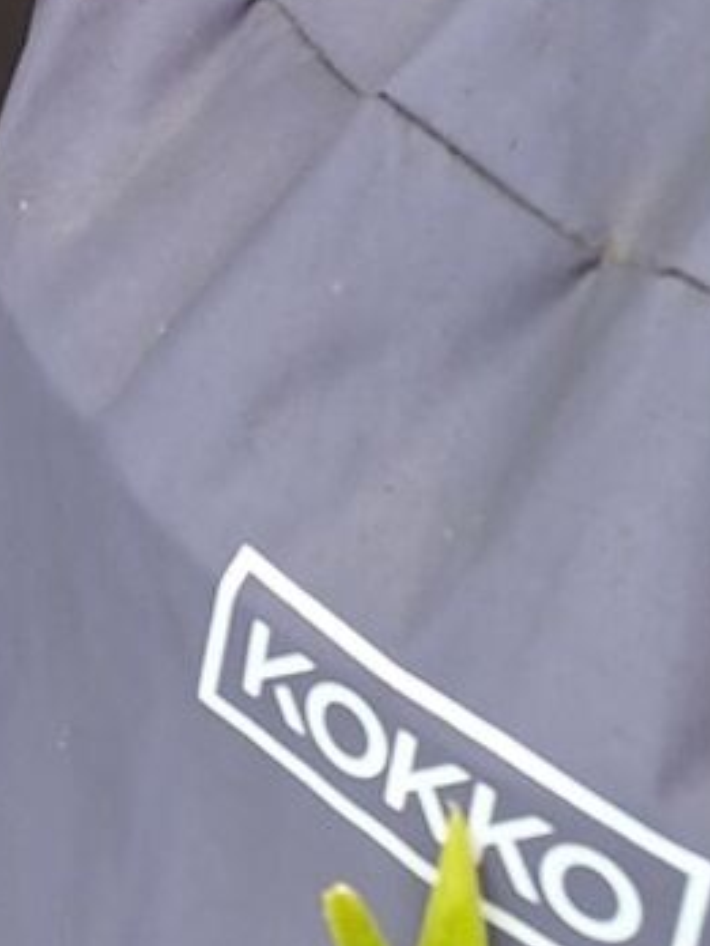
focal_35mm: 88
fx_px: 2407
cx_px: -329
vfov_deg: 17.9
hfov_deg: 15.6
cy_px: -752
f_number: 1.8
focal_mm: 5.54
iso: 50
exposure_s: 1/60
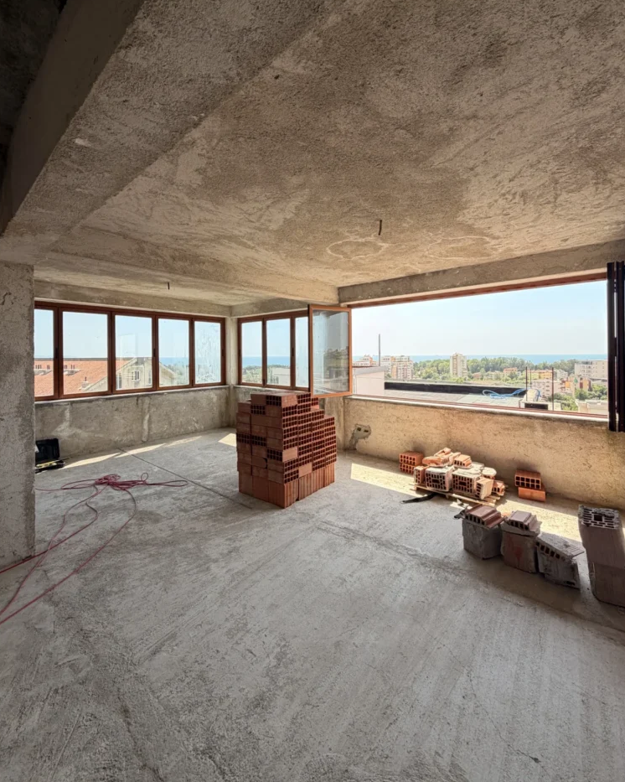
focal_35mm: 15
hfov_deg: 84.0
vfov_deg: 96.6
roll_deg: +0.1
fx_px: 347
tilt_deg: -0.4
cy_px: 356
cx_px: 309
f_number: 2.2
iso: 50
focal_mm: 2.22
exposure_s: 1/315
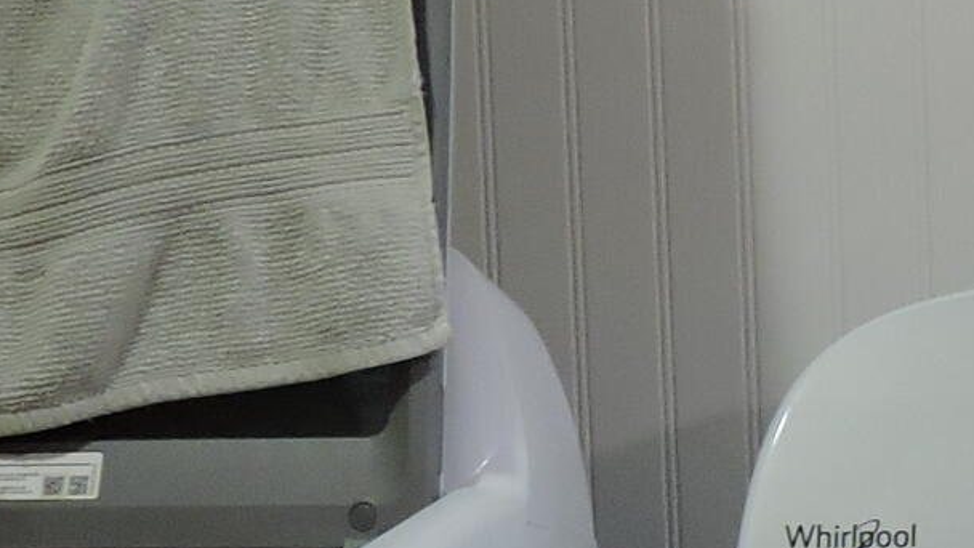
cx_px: 799
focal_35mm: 129
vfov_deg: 9.4
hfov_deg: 16.5
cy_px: 298
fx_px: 3332
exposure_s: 1/30
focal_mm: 4.3
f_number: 3
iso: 280
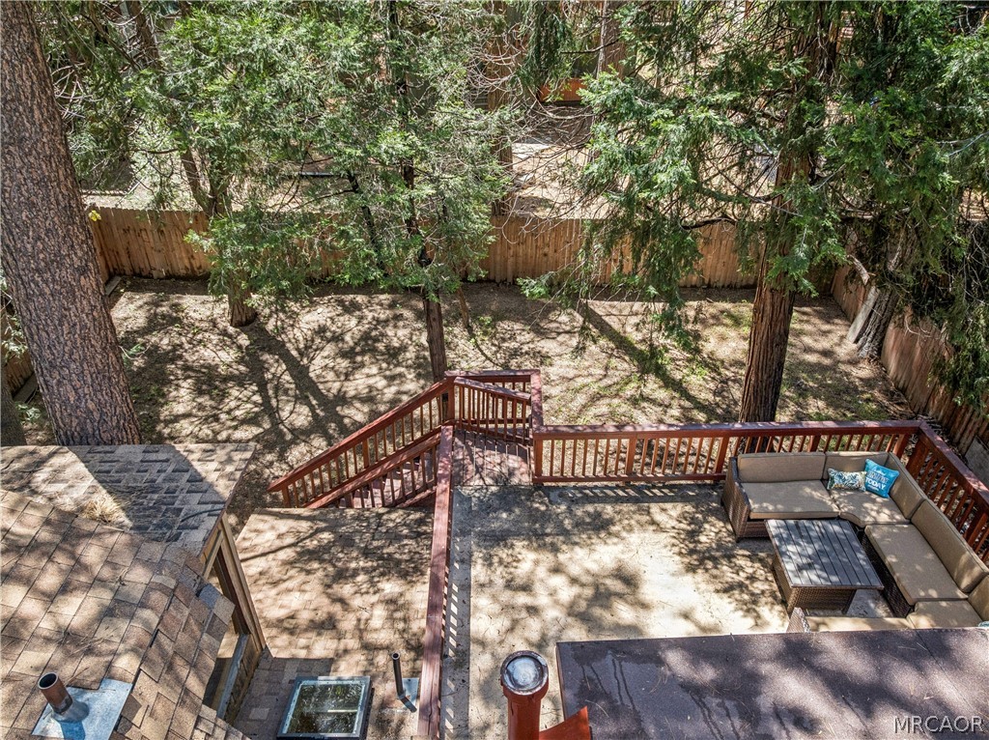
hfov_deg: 71.6
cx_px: 494
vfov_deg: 56.7
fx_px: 685
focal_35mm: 24
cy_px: 370
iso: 130
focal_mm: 12.3
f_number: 2.8
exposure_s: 1/15
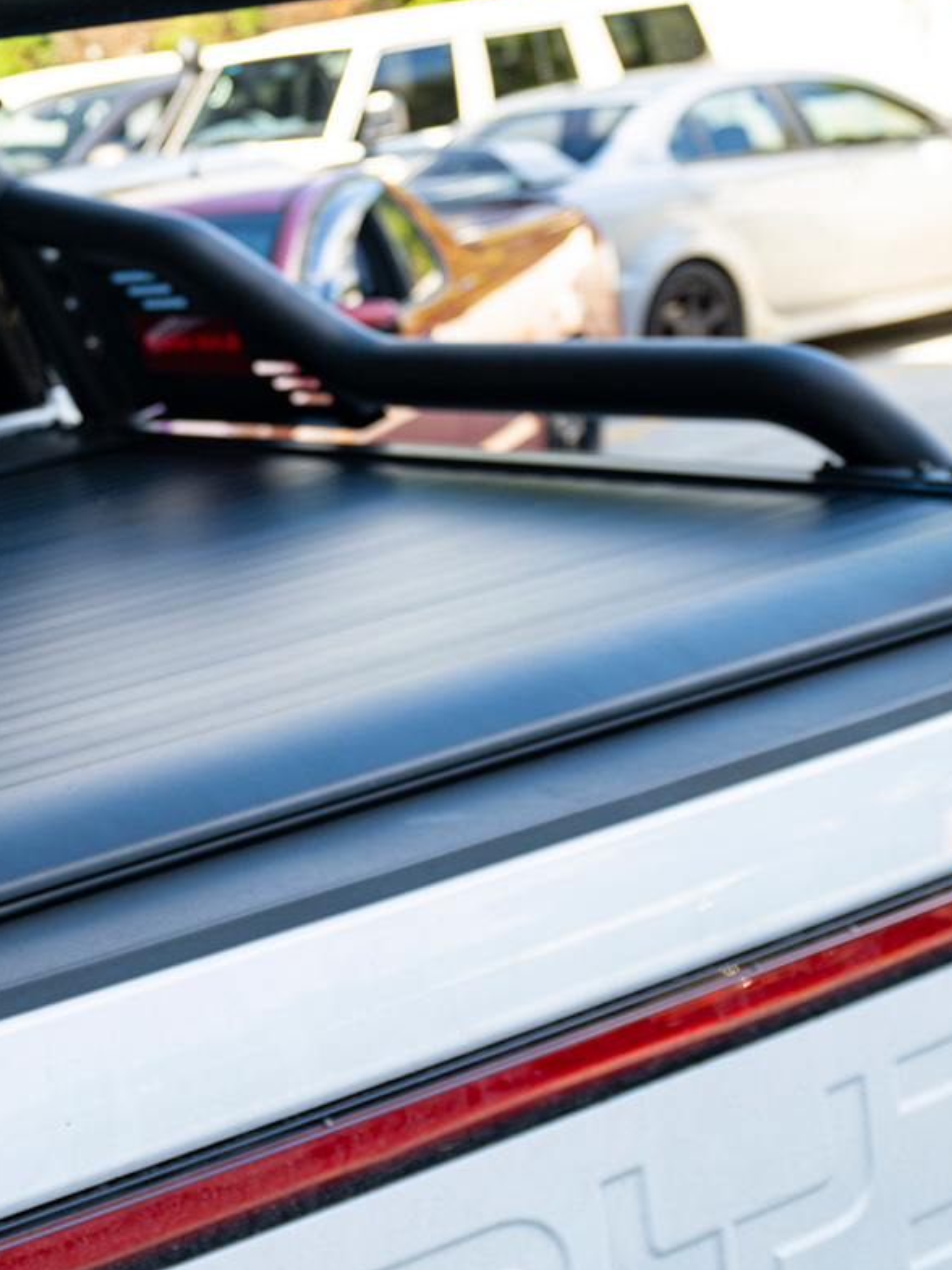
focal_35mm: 64
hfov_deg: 21.8
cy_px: 512
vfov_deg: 30.2
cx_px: -81
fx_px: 2347
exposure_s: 1/80
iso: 100
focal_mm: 29
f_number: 4.5
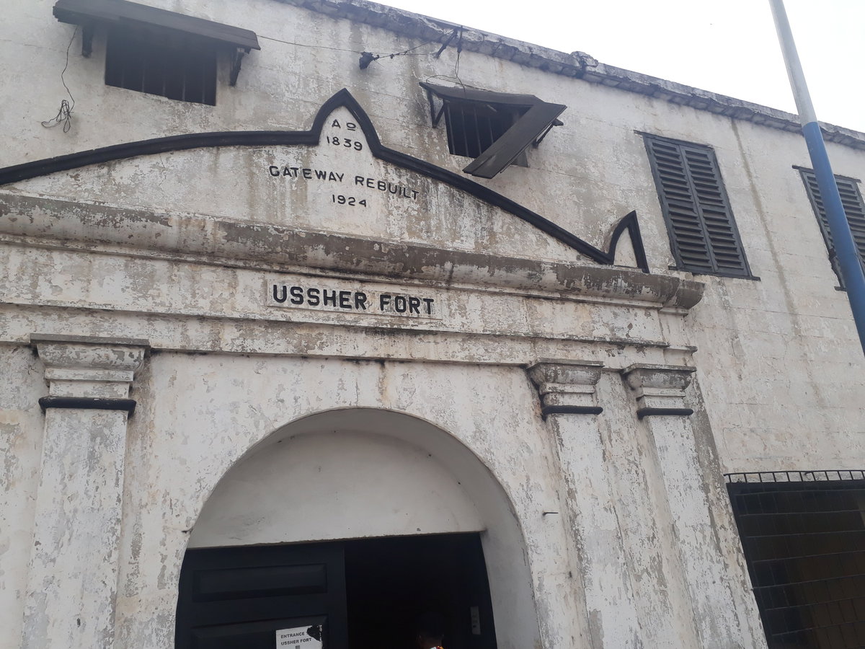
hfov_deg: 65.3
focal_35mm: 27
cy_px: 324
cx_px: 432
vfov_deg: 51.4
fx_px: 675
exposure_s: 1/781
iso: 40
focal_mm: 3.6
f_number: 1.9
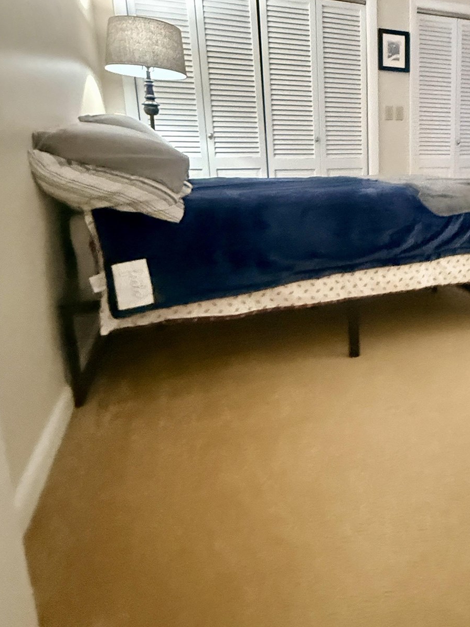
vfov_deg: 64.7
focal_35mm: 27
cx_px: 423
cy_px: 250
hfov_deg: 46.3
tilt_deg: -12.3
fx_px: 489
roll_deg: +1.9
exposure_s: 1/40
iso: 1250
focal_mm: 2.22
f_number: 2.2
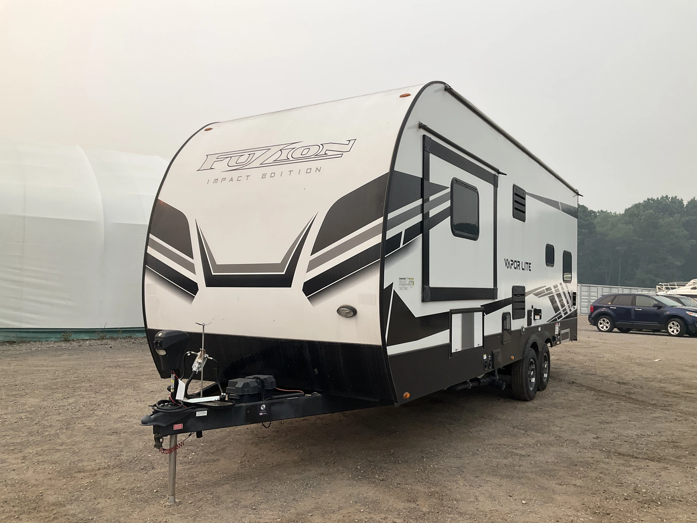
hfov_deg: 61.7
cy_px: 262
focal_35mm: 29
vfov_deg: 48.2
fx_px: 584
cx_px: 348
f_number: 1.8
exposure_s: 1/1377
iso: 25
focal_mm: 3
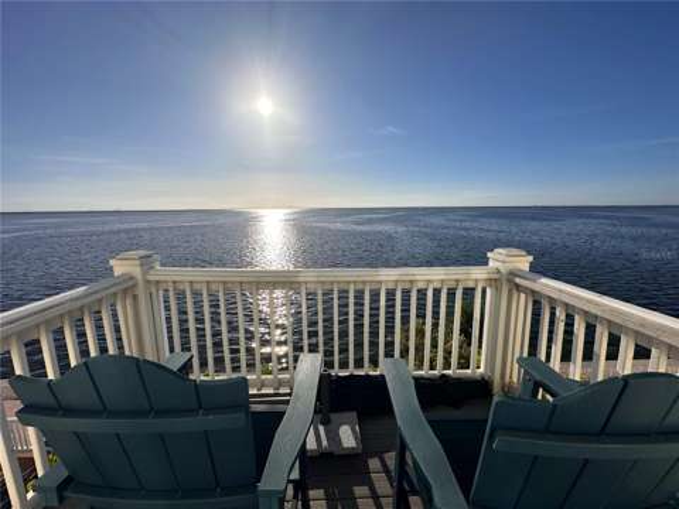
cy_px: 254
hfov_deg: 102.1
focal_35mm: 14
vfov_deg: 85.7
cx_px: 340
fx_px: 275
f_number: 2.2
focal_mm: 2.22
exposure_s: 1/7813
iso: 50
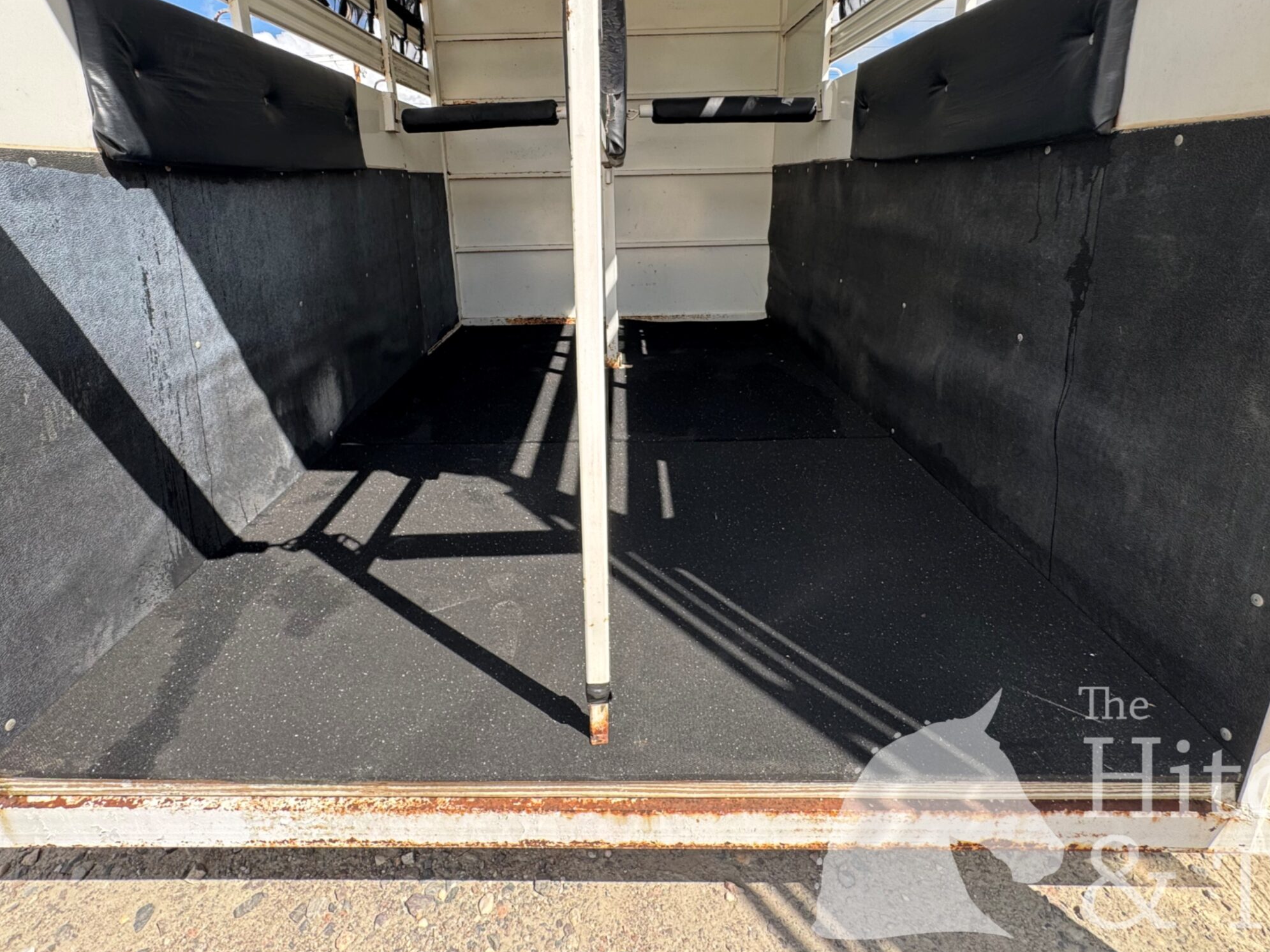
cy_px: 380
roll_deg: +2.2
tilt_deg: -15.4
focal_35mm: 18
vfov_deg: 70.8
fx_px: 660
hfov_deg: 87.7
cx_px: 602
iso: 40
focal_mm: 2.22
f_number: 2.2
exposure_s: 1/275
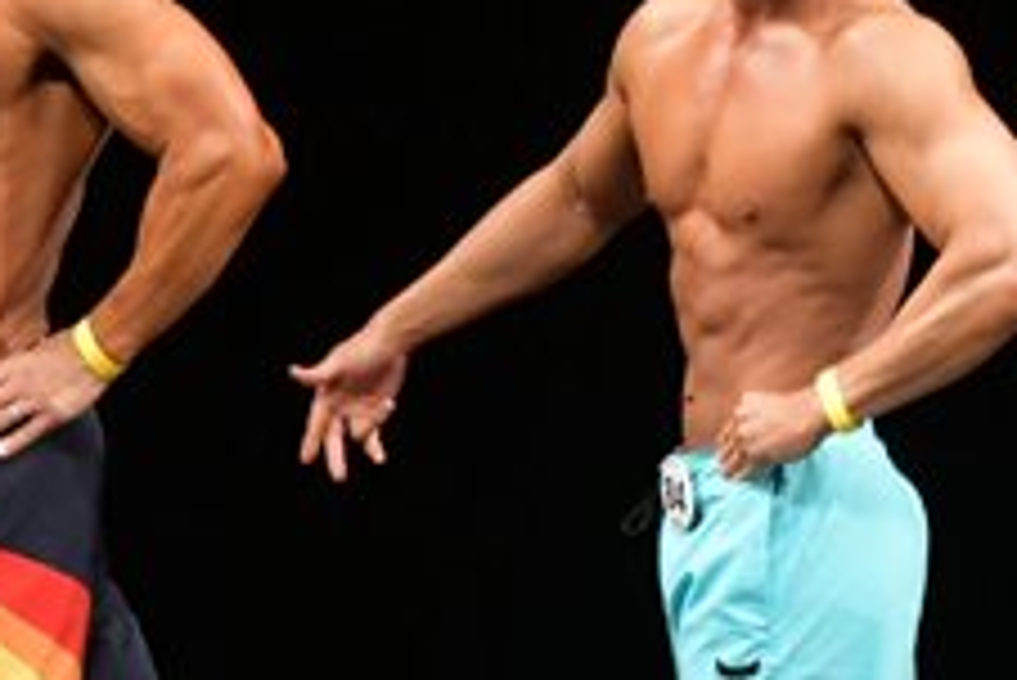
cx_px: 817
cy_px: 545
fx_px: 23236
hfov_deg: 2.5
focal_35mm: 822
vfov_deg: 1.7
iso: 3200
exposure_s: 1/400
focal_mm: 160
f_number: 5.6
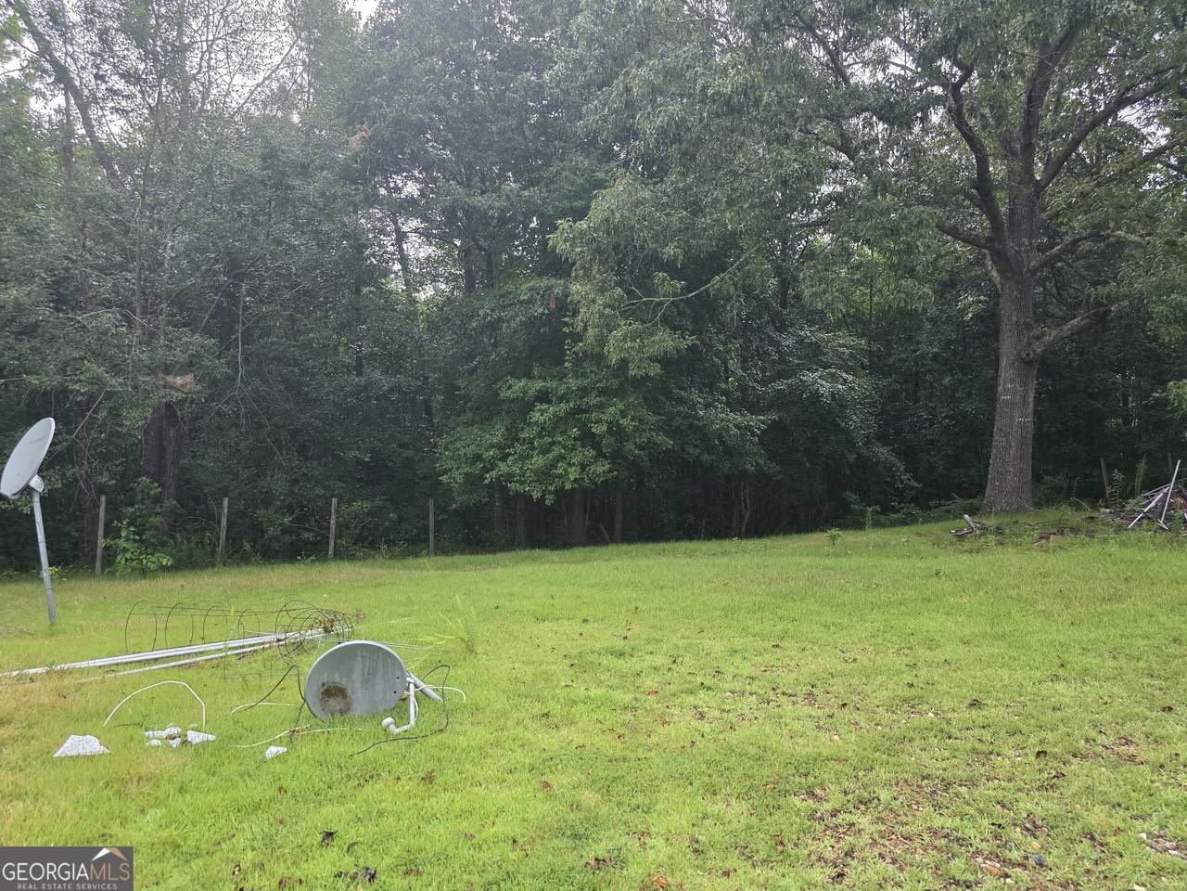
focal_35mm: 23
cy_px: 446
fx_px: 789
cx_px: 594
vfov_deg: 58.9
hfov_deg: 73.9
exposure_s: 1/180
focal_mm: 6.3
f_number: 1.7
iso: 200
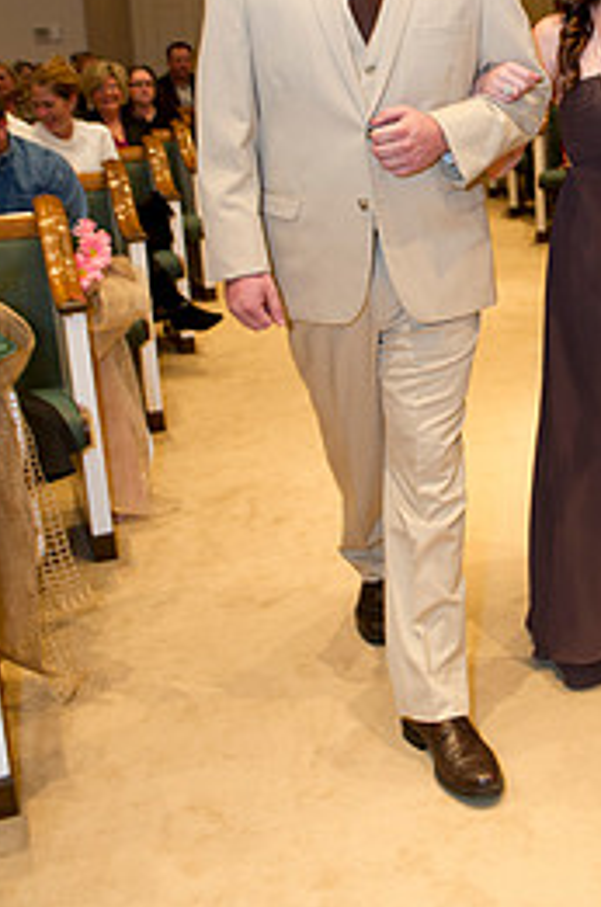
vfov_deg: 39.1
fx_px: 1257
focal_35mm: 50
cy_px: 281
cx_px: 464
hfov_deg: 26.5
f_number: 4
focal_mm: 29
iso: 1250
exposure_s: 1/80
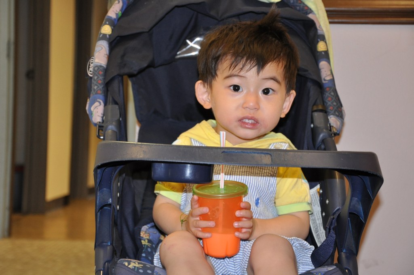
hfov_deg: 23.4
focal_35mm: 87
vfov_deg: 15.7
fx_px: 999
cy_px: 138
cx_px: 207
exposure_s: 1/60
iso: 800
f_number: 5
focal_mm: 58
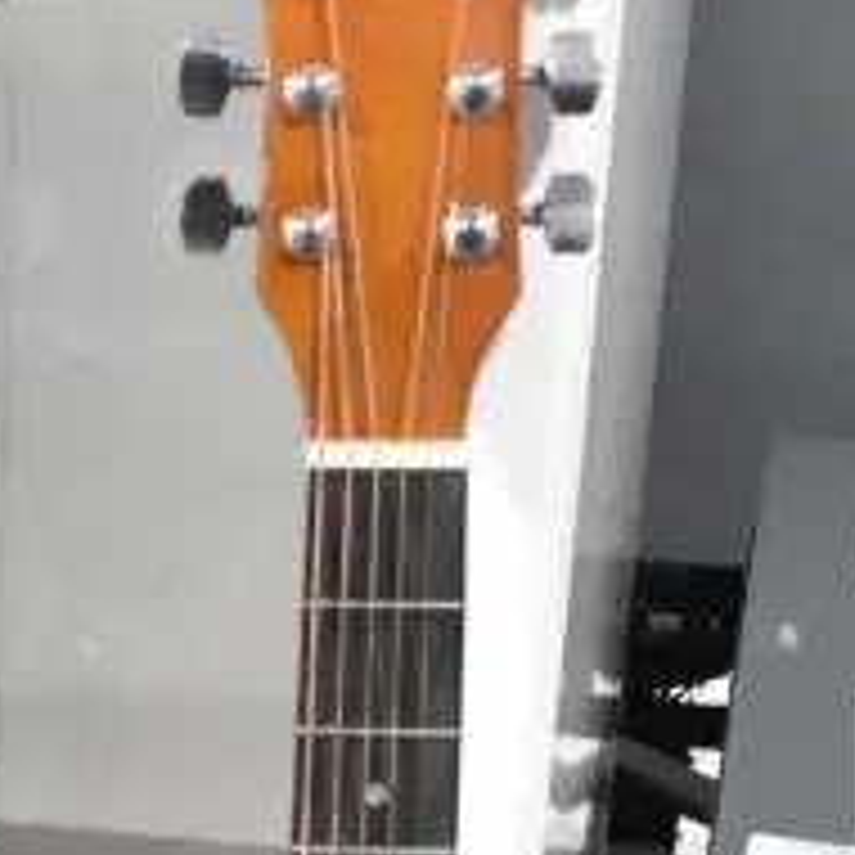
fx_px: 3437
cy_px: 1361
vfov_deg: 13.2
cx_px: -135
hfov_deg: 13.8
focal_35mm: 123
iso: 6400
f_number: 6.3
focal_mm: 20
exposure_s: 1/160
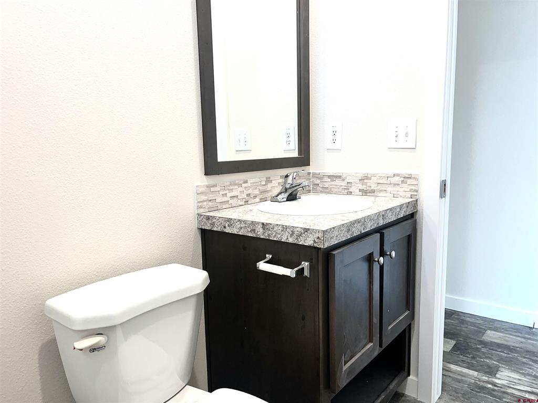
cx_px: 269
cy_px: 202
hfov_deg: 67.3
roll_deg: +2.0
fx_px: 404
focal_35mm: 26
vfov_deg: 53.1
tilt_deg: -8.9
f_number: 1.6
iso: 80
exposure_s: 1/120
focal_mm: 5.1
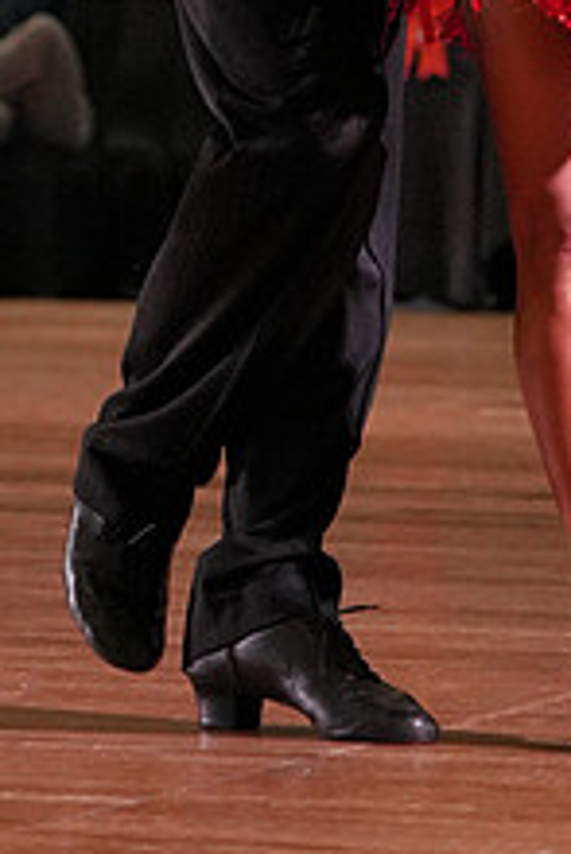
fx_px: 6579
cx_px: 534
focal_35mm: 277
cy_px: -229
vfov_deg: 7.4
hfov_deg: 5.0
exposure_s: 1/500
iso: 2000
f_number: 4
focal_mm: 70
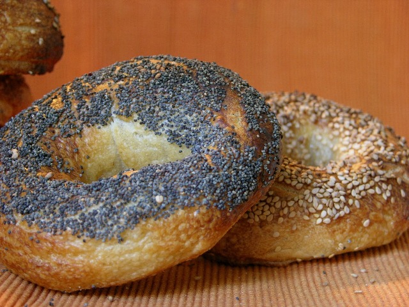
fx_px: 1300
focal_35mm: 110
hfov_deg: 17.9
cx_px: 204
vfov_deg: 13.5
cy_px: 154
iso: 128
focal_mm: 27.3
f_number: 3.7
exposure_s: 1/4.6
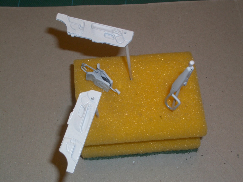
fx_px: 435
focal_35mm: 62
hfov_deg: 31.2
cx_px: 122
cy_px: 91
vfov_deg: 23.7
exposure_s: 1/100
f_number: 5.6
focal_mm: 10.2
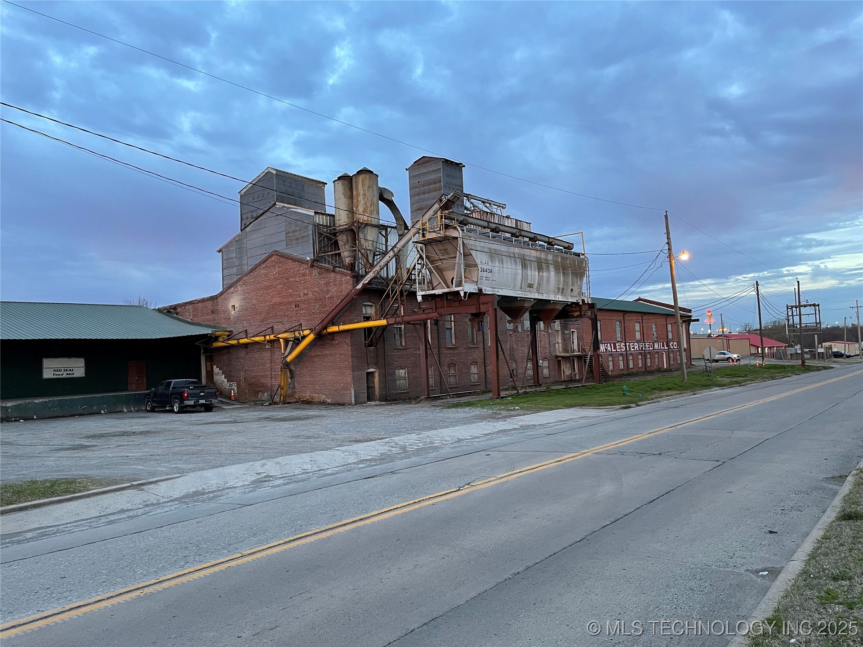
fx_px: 648
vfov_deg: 53.1
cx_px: 432
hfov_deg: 67.3
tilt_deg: +1.8
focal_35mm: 26
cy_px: 324
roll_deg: +3.3
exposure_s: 1/60
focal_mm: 5.1
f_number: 1.6
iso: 100
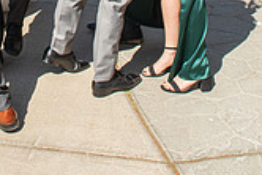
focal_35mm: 84
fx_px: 612
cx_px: 13
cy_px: -119
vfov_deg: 14.7
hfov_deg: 23.4
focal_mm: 24
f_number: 8
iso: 100
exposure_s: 1/200
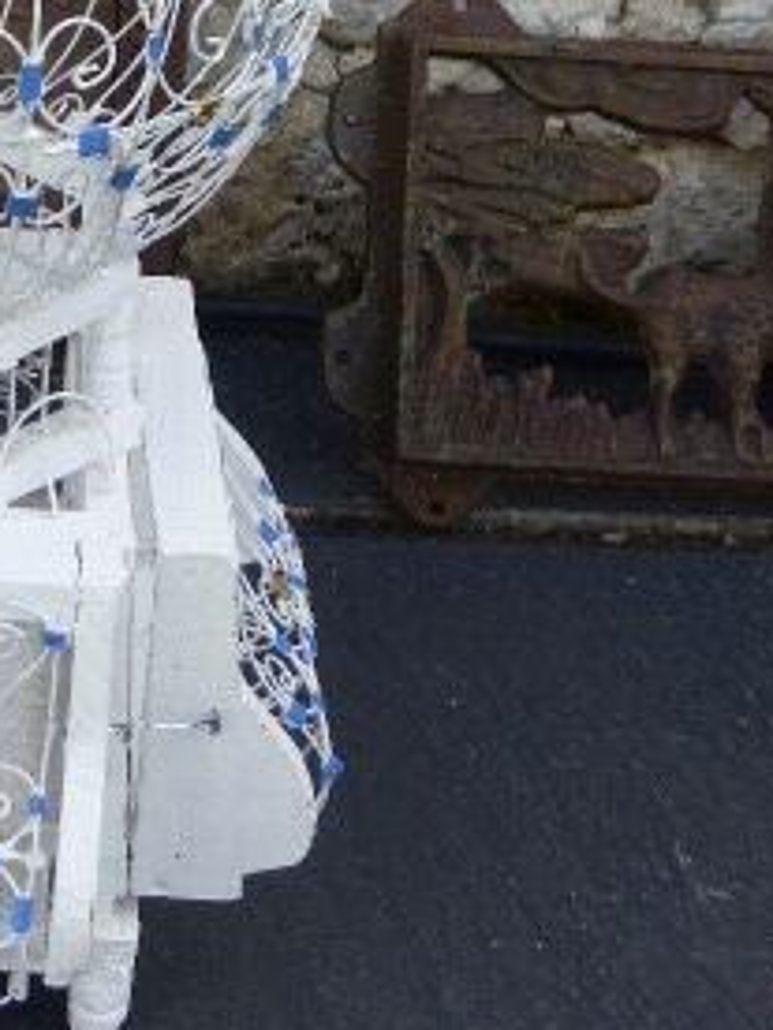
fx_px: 2144
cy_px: -4
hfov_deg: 19.5
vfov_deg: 25.7
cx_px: -101
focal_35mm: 72
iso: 100
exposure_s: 1/200
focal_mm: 5.4
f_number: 3.6
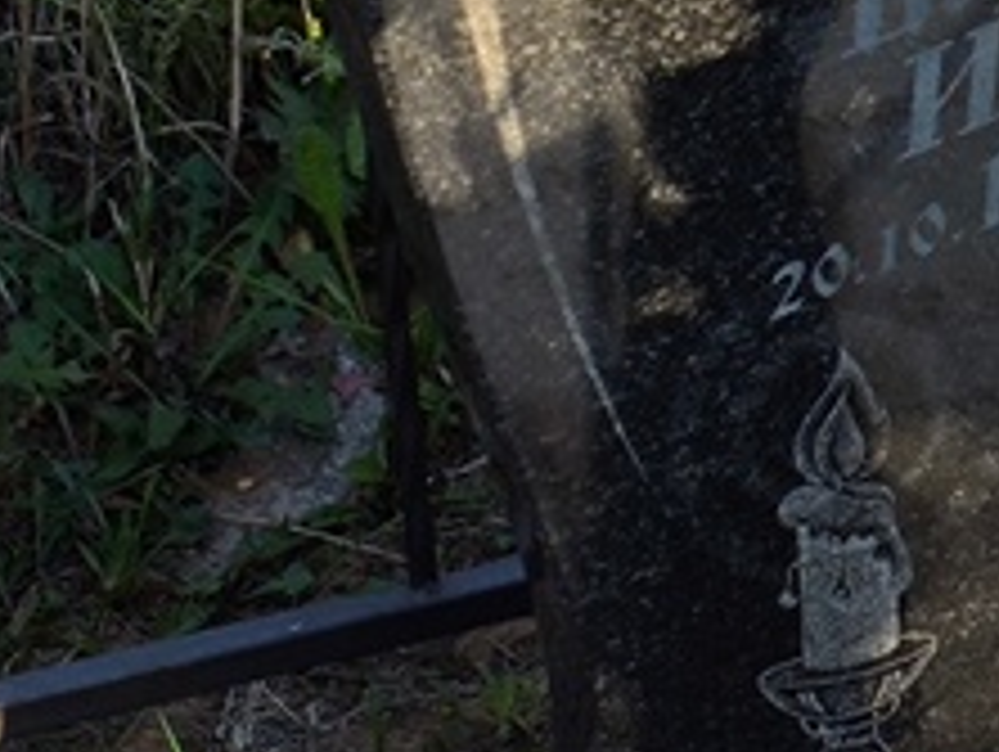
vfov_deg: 8.2
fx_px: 5200
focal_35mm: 180
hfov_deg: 10.9
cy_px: 72
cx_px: 799
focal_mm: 4.71
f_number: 1.7
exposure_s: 1/569
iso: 50
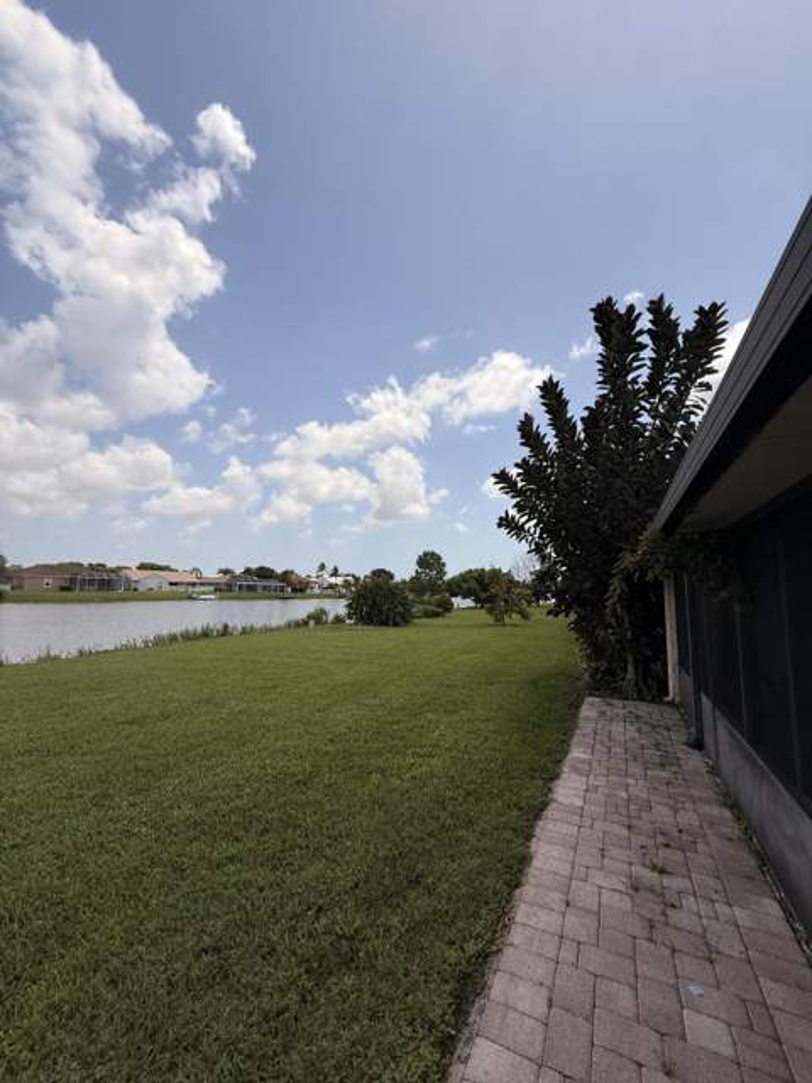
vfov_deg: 102.1
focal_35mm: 14
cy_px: 542
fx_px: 438
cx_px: 406
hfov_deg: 85.7
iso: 50
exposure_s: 1/3891
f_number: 2.2
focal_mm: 2.22
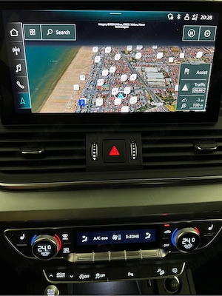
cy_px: 148
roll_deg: +0.2
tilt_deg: -21.8
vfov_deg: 67.3
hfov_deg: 53.1
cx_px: 111
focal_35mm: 26
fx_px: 222
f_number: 1.5
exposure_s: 1/40
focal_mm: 5.7
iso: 640
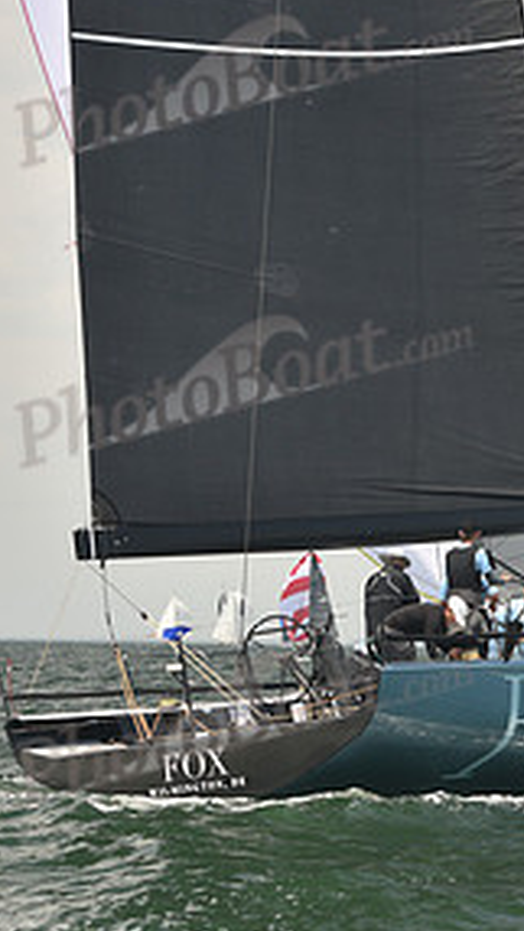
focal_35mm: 149
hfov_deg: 8.1
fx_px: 3678
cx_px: 644
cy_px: 506
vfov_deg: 14.4
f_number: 5
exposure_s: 1/640
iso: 250
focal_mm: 70
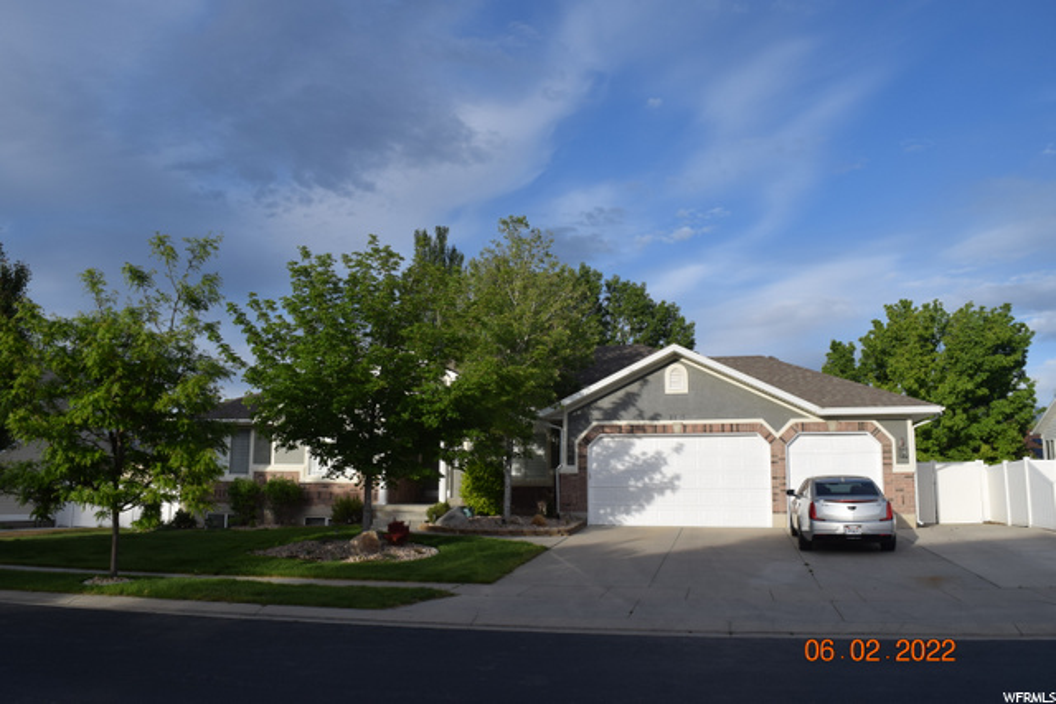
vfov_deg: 48.0
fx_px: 792
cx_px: 528
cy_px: 352
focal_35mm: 27
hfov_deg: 67.4
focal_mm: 18
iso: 200
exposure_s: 1/320
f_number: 9
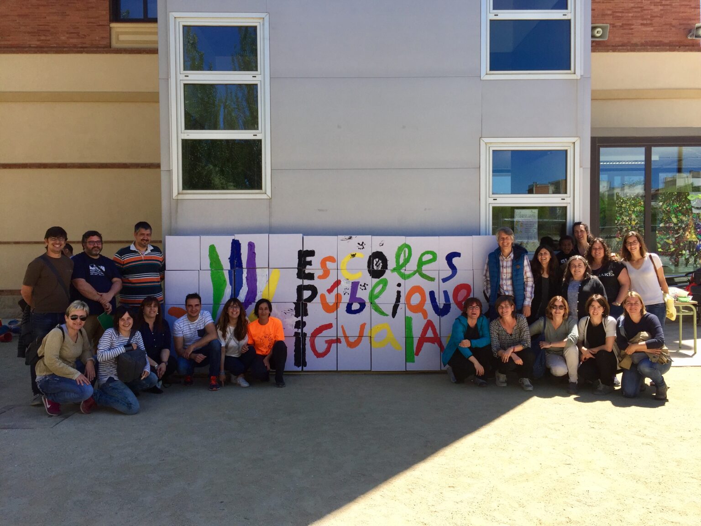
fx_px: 587
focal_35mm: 29
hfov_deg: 61.7
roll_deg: +0.0
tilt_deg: -3.2
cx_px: 350
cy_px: 263
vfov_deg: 48.2
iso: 32
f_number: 2.2
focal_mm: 4.15
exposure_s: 1/1068
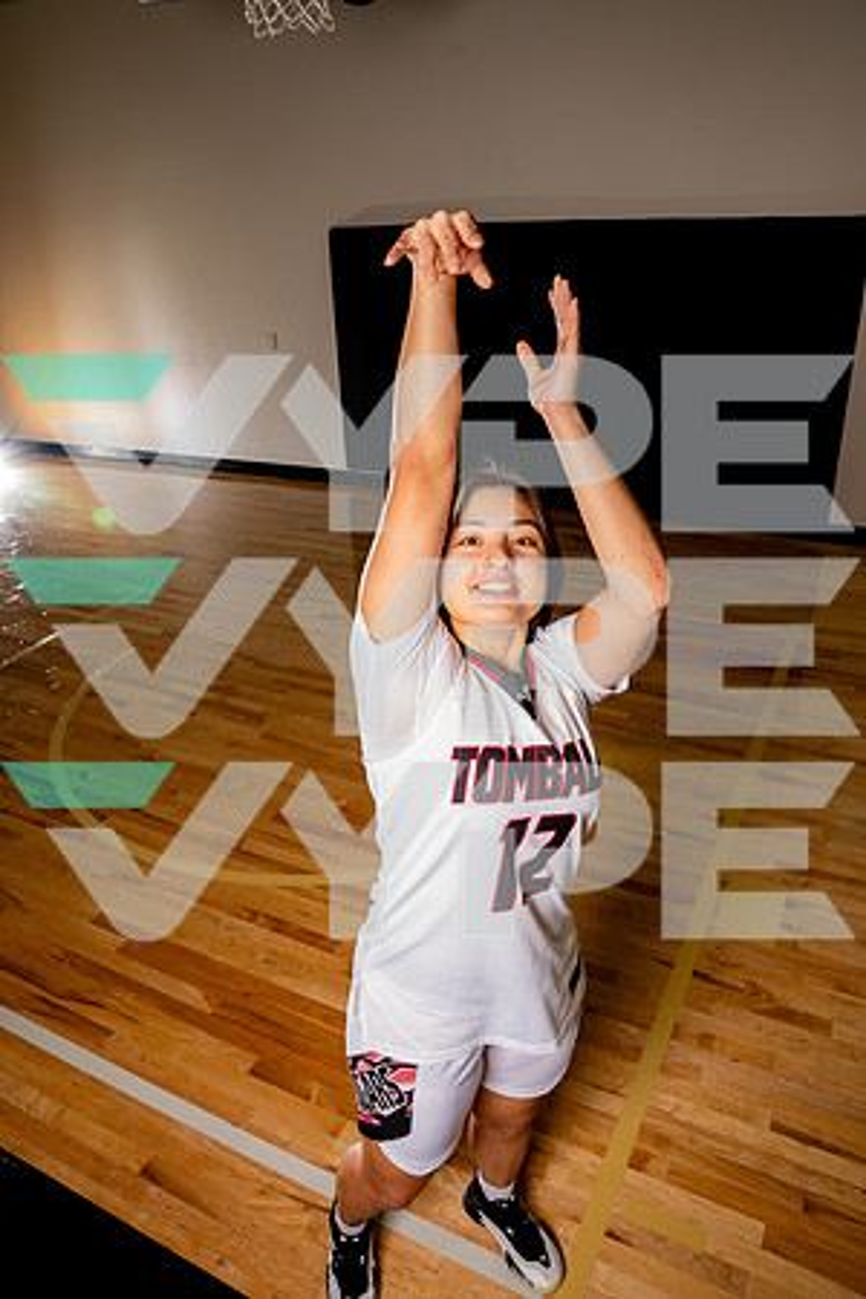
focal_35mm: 24
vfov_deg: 73.7
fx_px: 866
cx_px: 433
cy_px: 650
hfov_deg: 53.1
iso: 640
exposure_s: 1/200
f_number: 7.1
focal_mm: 24
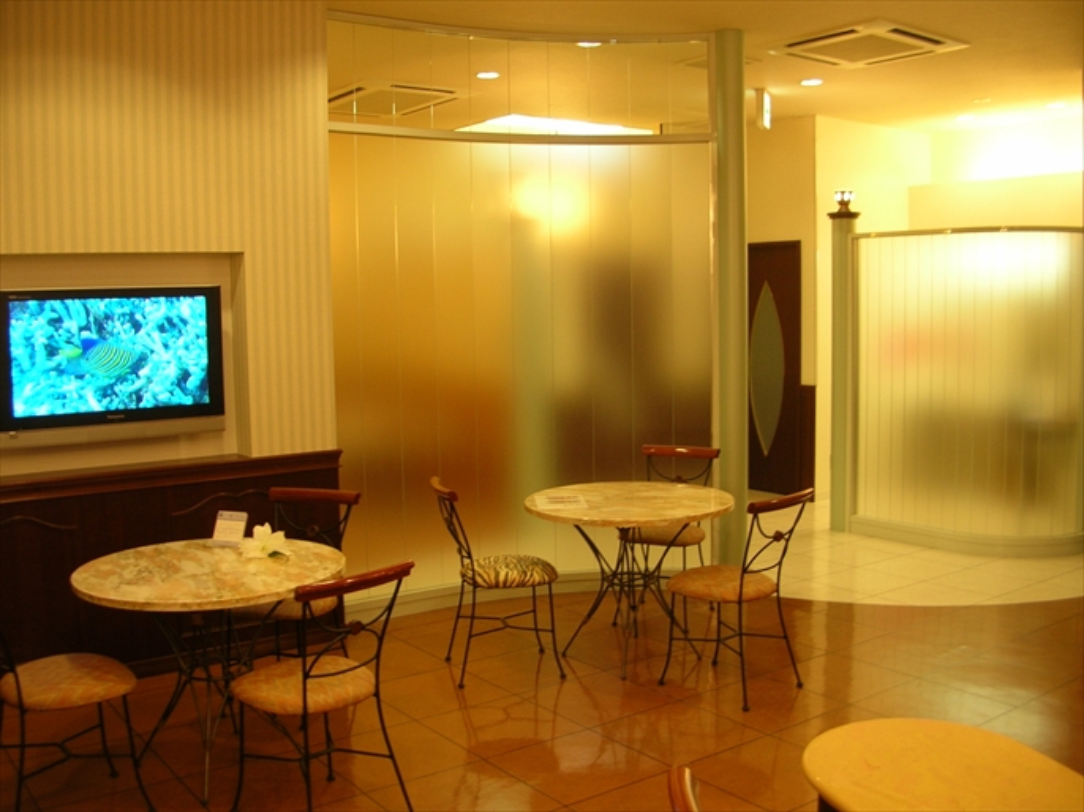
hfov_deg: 52.6
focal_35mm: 35
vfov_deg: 40.7
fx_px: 1096
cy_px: 406
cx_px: 542
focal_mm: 5.8
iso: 50
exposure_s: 1/6.5
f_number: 2.8
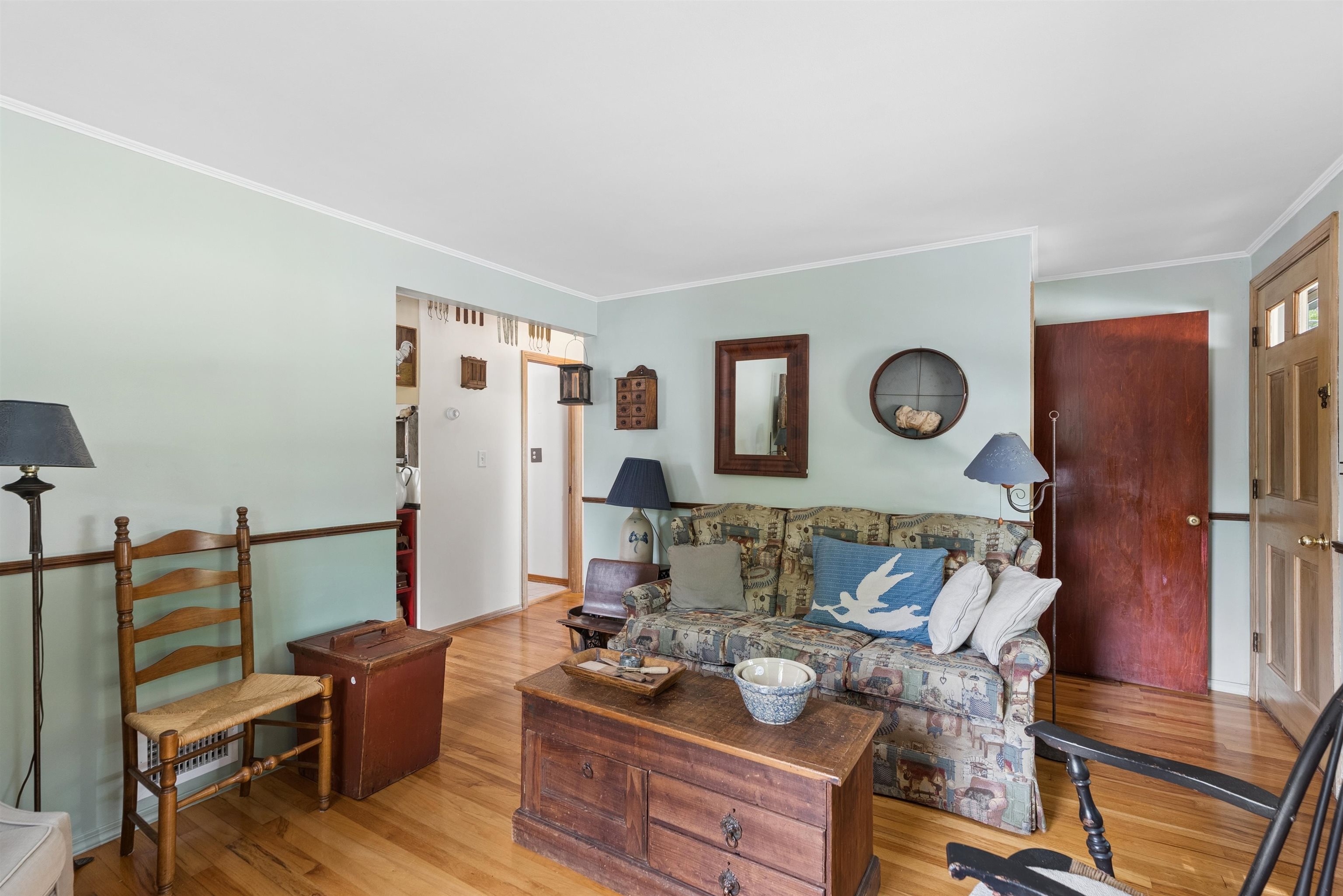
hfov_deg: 96.7
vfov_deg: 73.8
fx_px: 597
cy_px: 448
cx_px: 672
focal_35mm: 16
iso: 320
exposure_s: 1/5
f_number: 7.1
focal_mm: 16
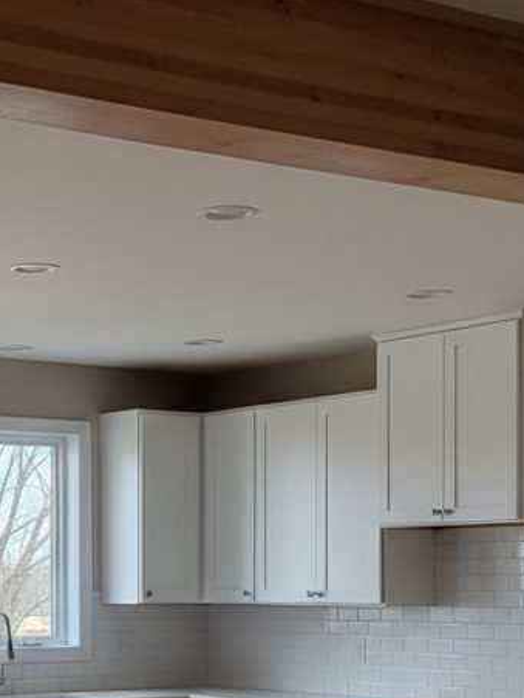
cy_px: 578
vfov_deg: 27.5
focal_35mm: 69
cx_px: 26
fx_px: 1393
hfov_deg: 20.7
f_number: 1.6
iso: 803
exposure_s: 1/1155
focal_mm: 5.7
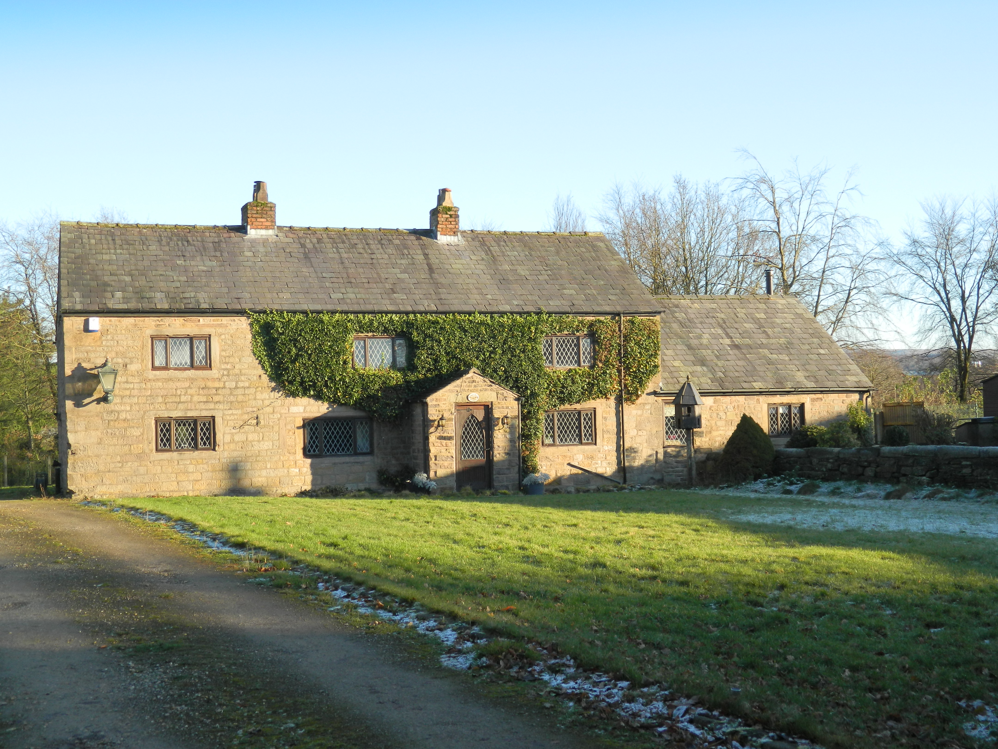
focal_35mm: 47
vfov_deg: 30.9
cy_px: 374
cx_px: 499
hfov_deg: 40.4
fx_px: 1355
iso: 80
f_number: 3.6
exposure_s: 1/200
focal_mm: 8.4
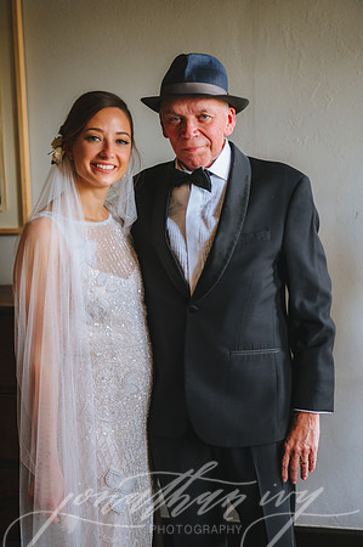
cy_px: 274
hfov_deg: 23.3
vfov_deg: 34.5
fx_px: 879
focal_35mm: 58
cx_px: 182
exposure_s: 1/200
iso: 1600
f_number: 2.8
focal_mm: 58
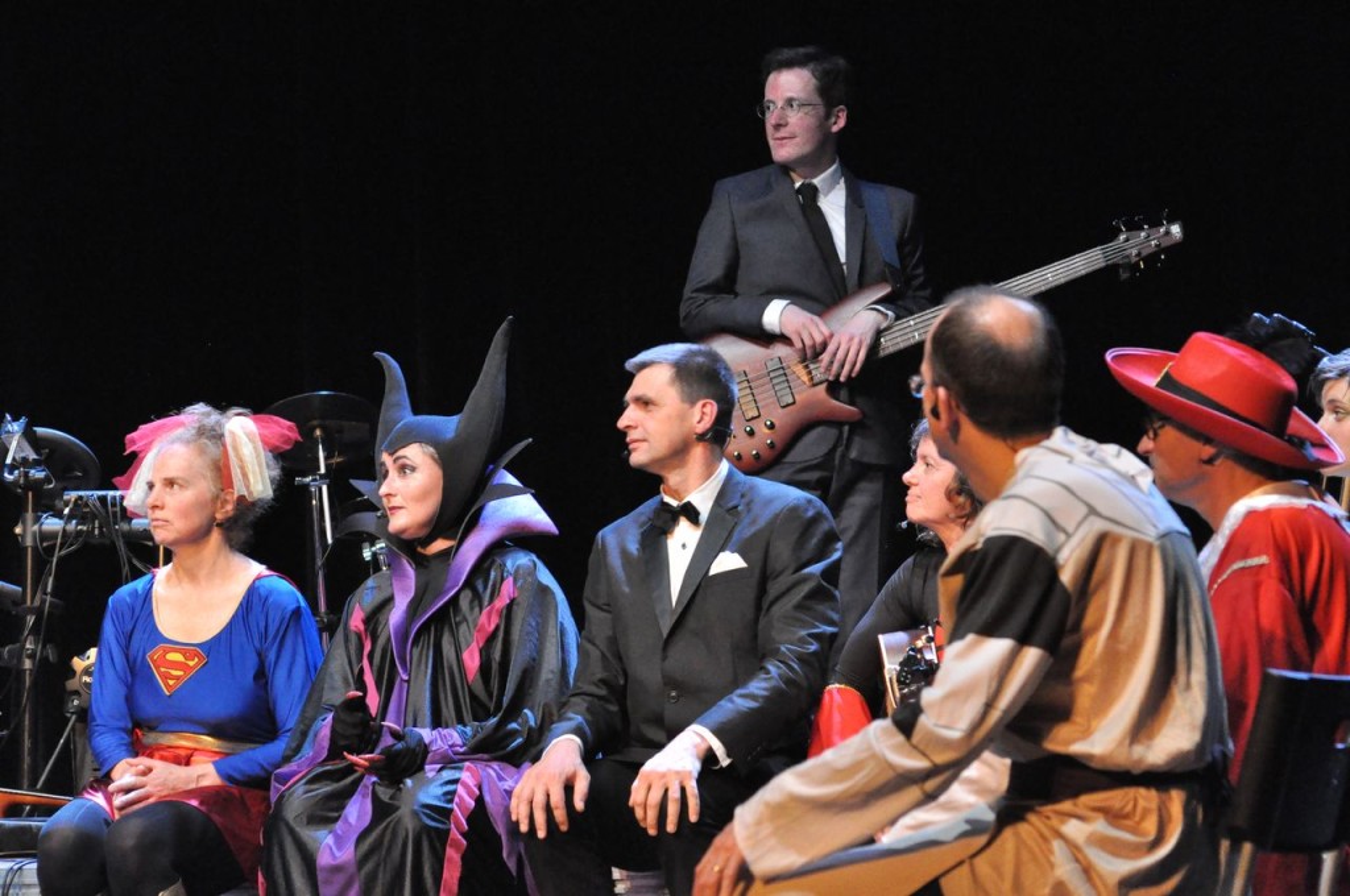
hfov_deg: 12.5
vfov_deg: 8.3
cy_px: 448
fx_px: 6180
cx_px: 675
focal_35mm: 165
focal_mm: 110
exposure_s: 1/50
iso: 3200
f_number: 5.6
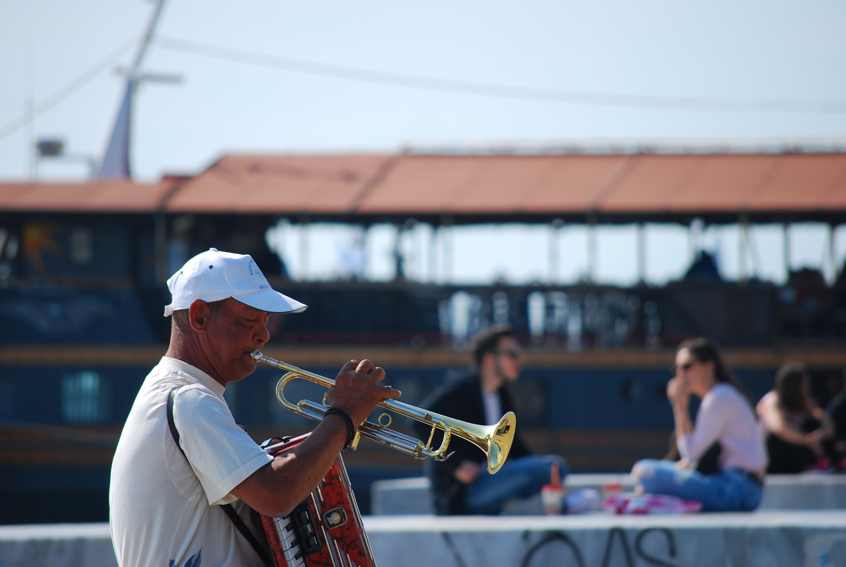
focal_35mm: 300
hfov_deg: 6.9
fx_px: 7058
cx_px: 423
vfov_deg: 4.6
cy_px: 284
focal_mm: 200
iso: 100
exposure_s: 1/320
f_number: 5.6
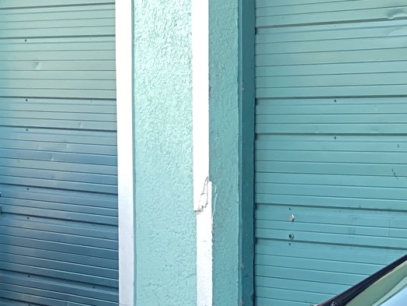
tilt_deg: -7.8
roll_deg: -1.9
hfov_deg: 9.5
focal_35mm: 200
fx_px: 2352
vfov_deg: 7.3
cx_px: 704
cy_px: 522
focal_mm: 6
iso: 32
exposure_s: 1/122
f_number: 2
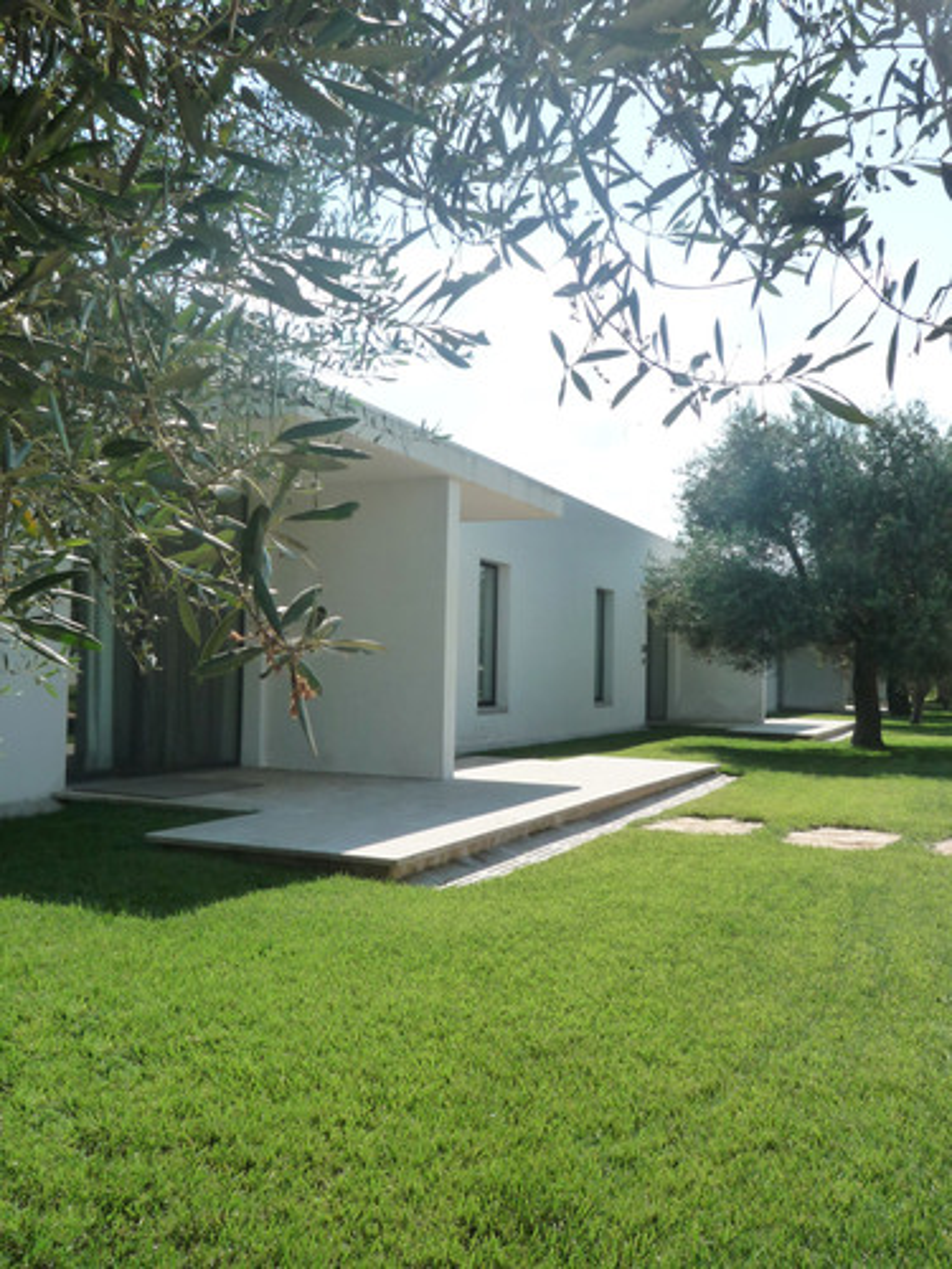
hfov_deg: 45.4
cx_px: 476
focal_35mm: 31
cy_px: 634
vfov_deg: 58.4
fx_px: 1137
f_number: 4.5
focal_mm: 4.5
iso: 160
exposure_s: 1/640
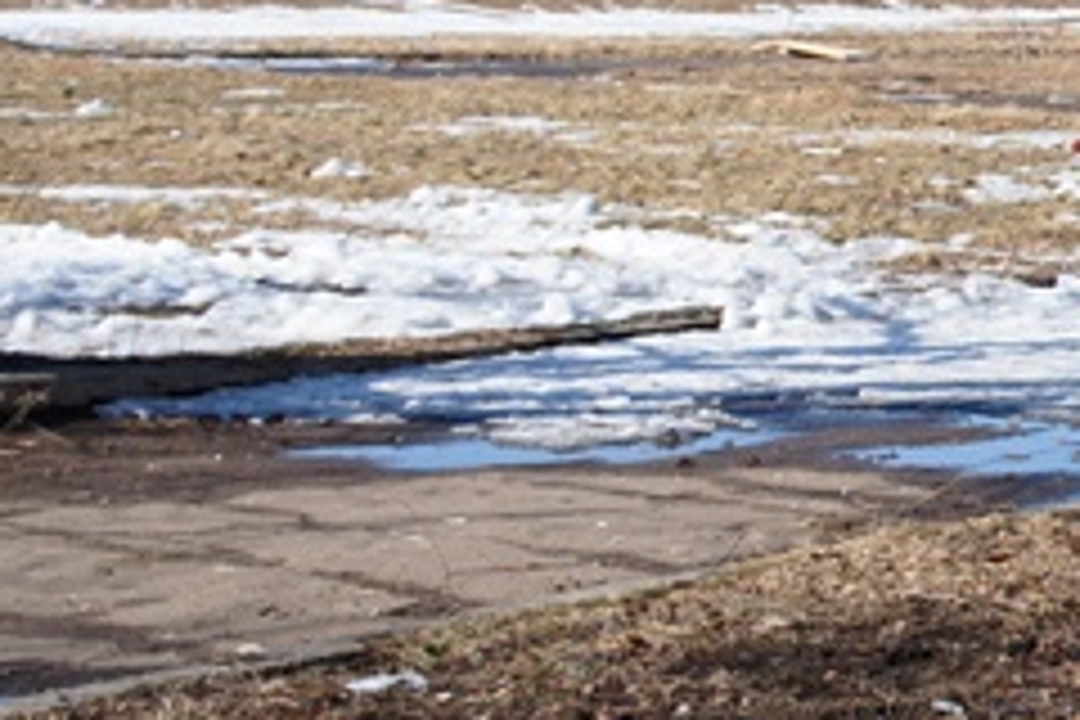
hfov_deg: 15.5
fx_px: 3600
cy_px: 310
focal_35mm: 120
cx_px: 1719
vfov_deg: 11.4
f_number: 8
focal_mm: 24
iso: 200
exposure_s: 1/320
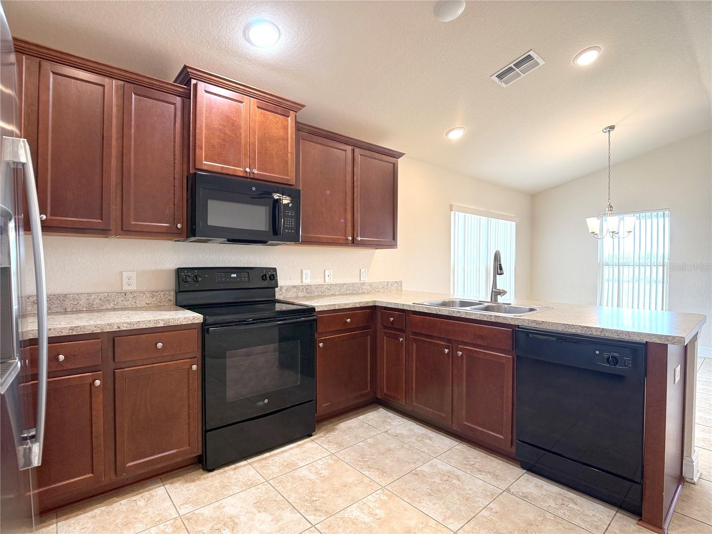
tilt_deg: -0.4
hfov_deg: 71.6
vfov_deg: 56.8
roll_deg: -1.0
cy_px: 267
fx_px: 494
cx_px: 356
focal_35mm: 24
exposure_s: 1/60
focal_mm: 6.76
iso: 125
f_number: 1.78
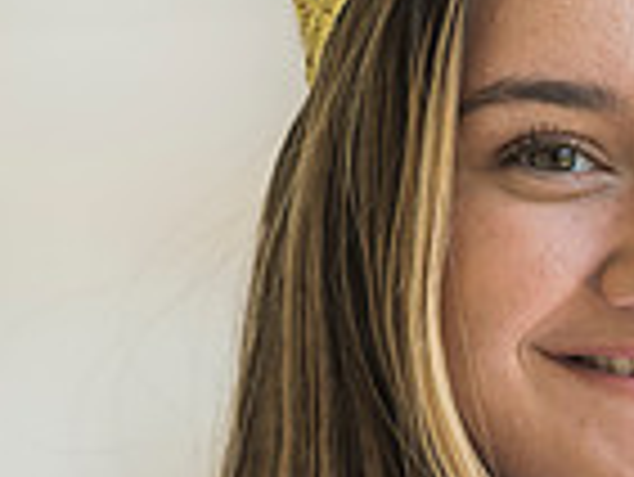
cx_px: 832
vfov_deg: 2.4
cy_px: 425
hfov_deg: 3.1
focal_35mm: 632
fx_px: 11585
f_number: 3.5
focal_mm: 160
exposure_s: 1/160
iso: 320
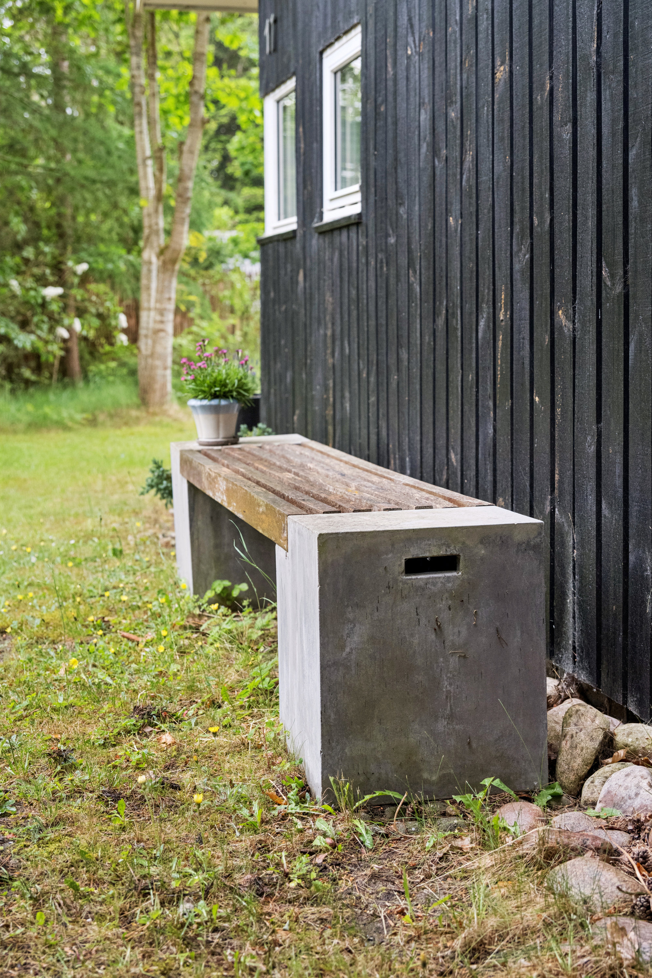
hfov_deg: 29.2
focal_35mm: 46
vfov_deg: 42.7
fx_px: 1250
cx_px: 326
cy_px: 489
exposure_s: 1/250
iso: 1600
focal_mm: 46
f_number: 4
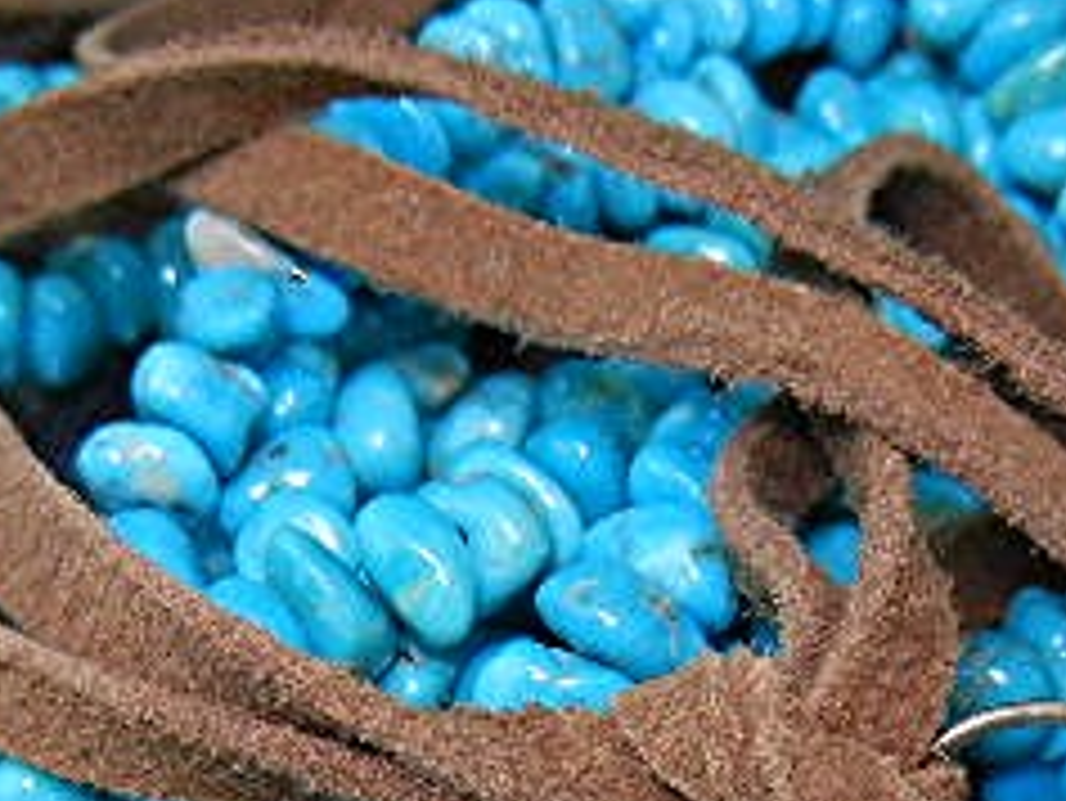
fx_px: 2496
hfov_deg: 24.0
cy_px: 801
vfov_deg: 17.8
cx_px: 670
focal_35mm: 81
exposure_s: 1/30
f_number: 7
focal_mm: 5.4
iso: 661
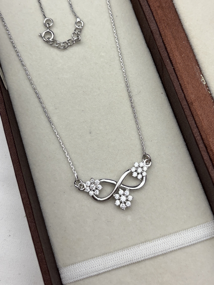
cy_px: 142
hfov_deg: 53.1
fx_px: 214
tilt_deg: -74.7
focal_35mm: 26
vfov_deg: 67.3
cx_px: 107
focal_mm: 5.96
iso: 50
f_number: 1.6
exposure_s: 1/100
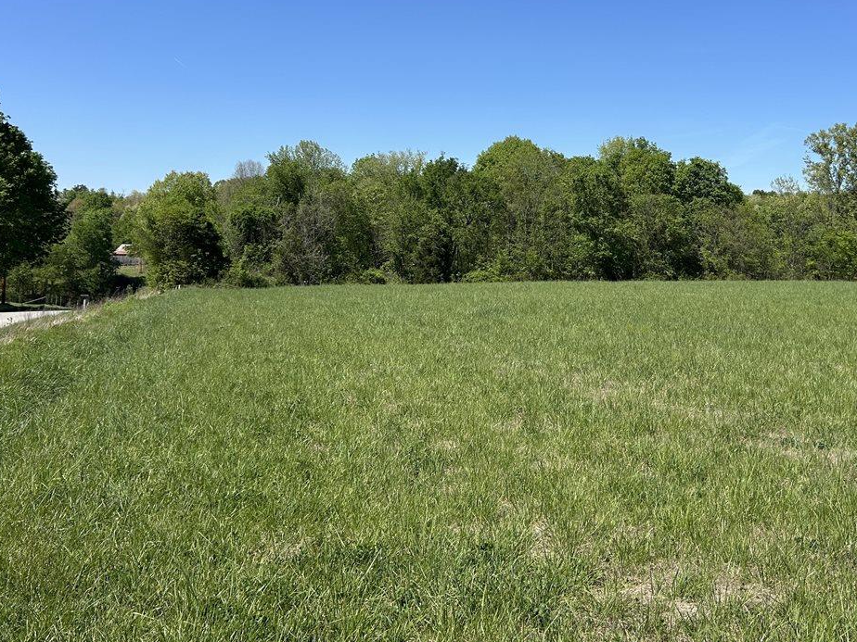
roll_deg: -1.5
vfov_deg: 39.2
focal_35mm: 36
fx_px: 891
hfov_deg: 50.9
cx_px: 523
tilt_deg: +3.1
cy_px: 210
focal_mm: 5.7
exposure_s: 1/4444
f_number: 1.5
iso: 50
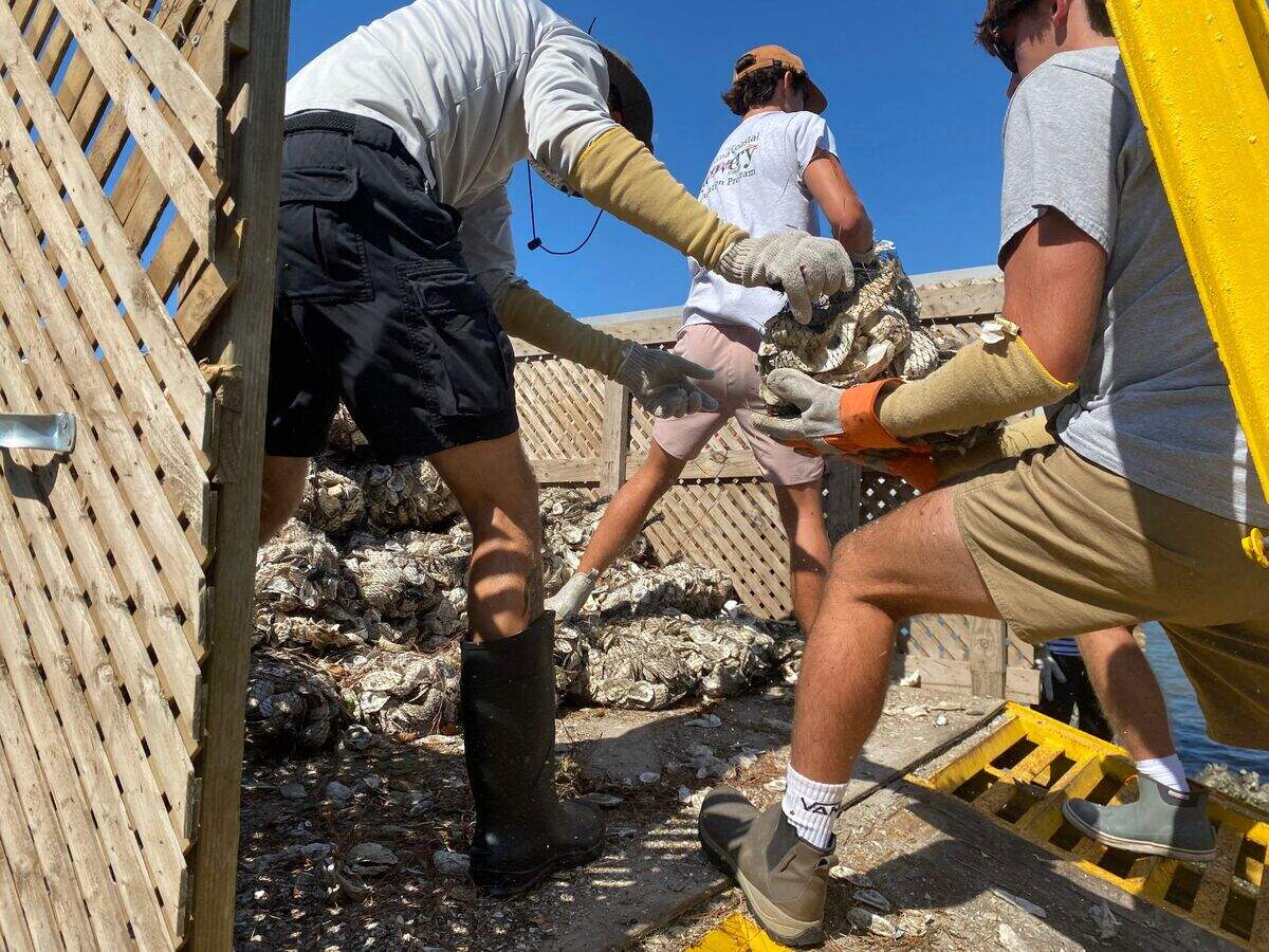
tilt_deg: -0.6
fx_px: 953
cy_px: 476
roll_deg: +3.7
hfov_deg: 67.3
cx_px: 634
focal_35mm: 26
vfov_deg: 53.1
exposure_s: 1/2967
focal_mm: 4.25
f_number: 1.8
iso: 32
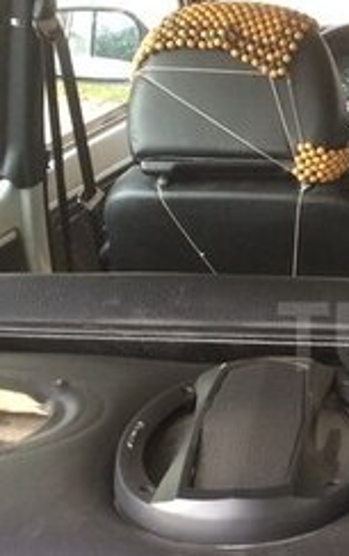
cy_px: 336
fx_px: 1260
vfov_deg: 24.9
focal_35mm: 83
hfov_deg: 14.7
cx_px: 511
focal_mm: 4.15
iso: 50
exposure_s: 1/33
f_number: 2.2
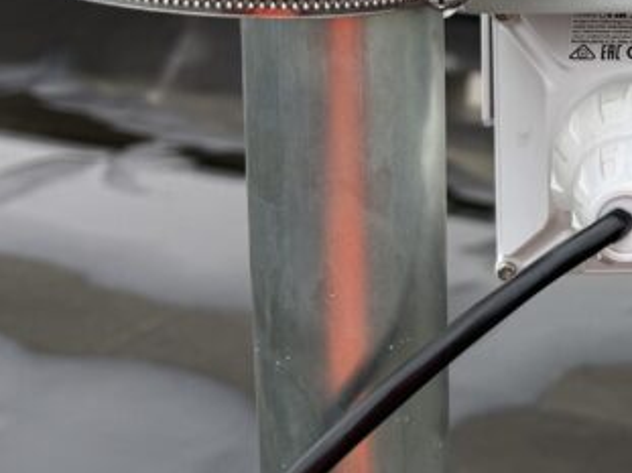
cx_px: 764
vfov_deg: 17.7
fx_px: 1442
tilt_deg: -9.3
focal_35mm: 79
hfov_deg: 22.7
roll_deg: -0.4
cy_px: -95
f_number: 1.78
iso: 64
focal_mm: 6.76
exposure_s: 1/283
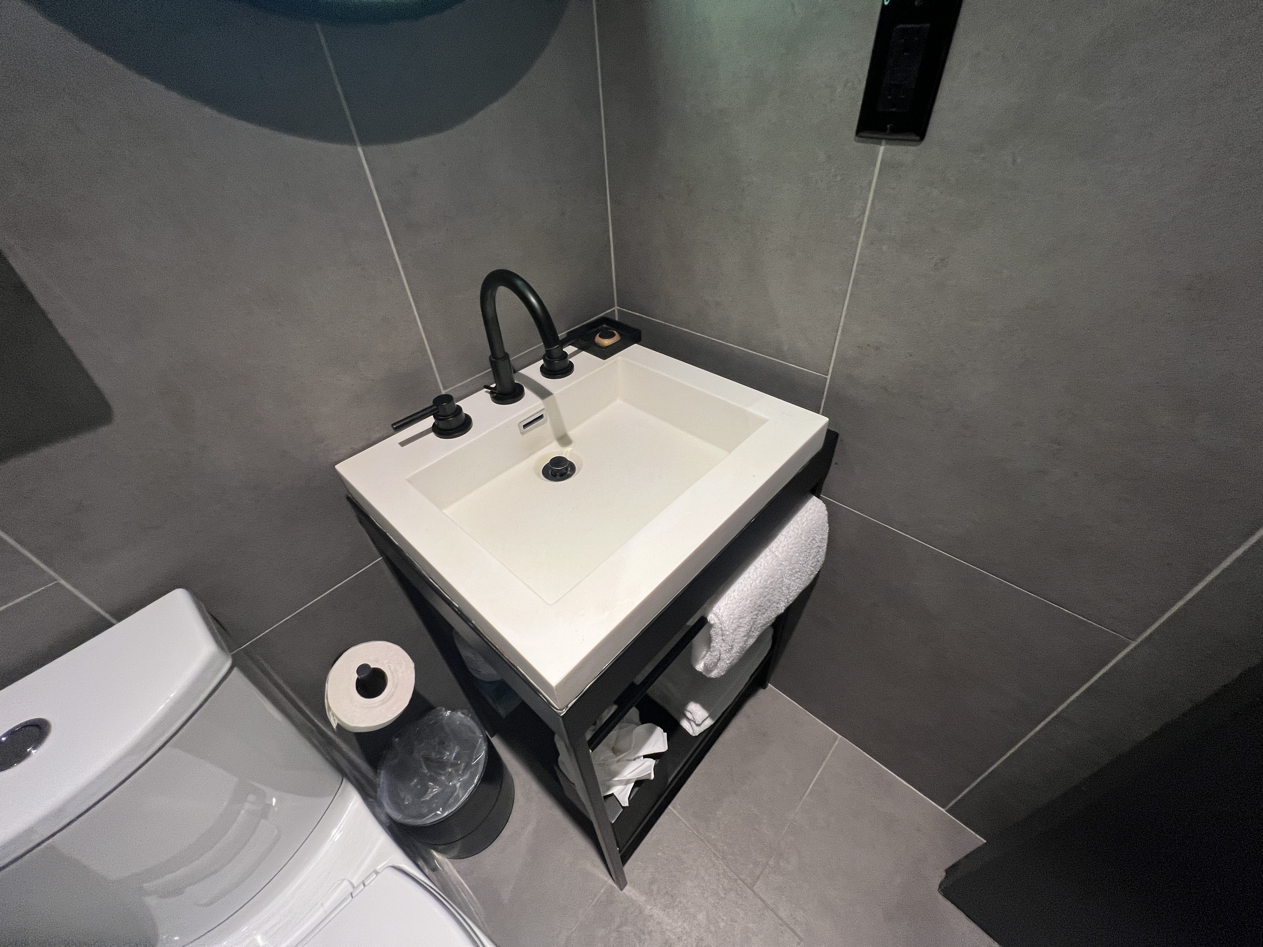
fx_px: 474
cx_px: 632
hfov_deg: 106.2
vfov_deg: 89.9
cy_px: 474
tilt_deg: -41.0
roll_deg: +4.0
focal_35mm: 13
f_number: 1.8
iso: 160
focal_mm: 1.57
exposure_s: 1/120
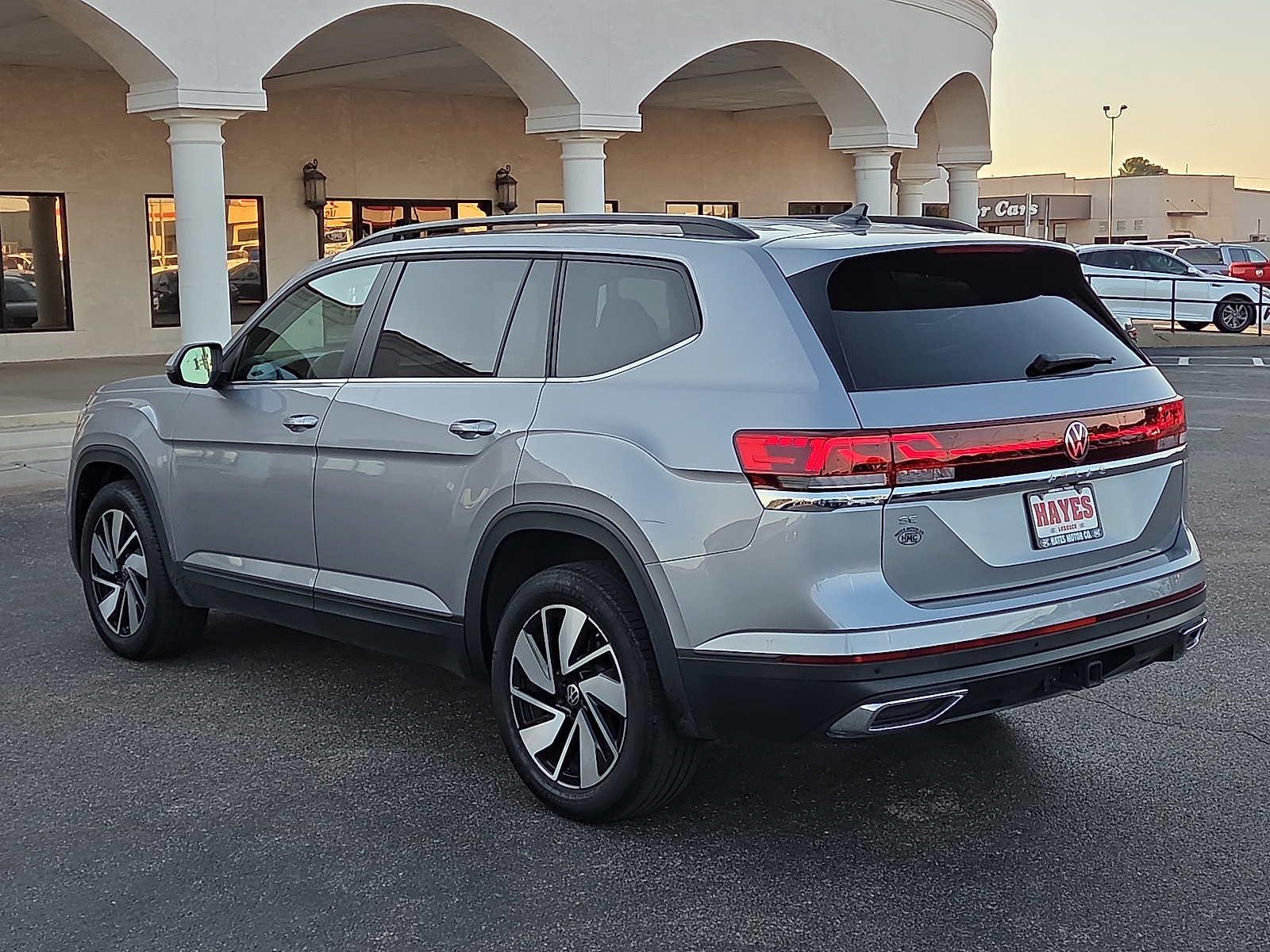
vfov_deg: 30.9
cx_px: 635
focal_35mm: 47
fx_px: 1724
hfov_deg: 40.4
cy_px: 476
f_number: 1.8
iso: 25
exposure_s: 1/556
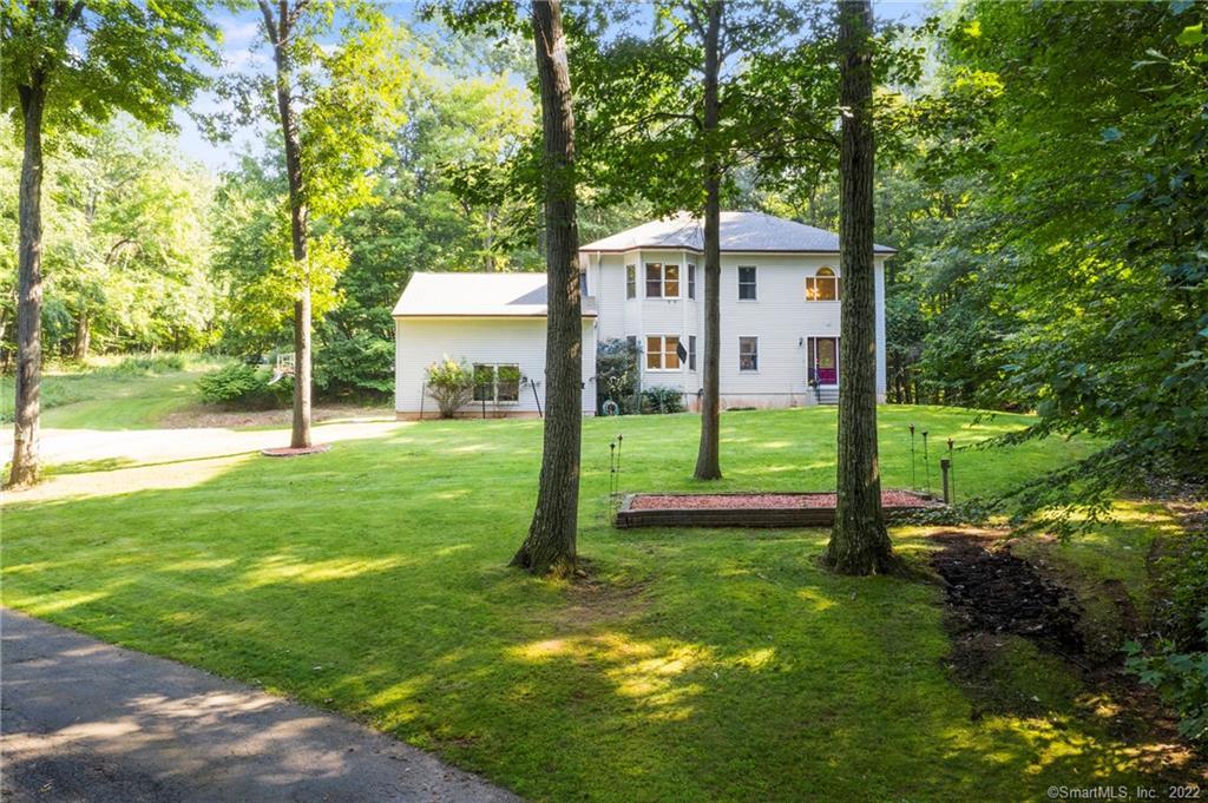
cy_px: 402
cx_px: 604
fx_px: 939
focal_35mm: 28
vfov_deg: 46.3
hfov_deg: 65.5
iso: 640
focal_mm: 10.26
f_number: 8
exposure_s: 1/10
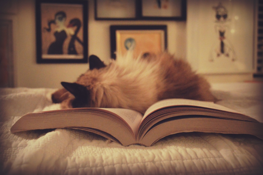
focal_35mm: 39
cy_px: 88
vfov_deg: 34.1
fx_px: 285
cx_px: 132
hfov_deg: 49.6
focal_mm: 26
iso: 6400
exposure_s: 1/20
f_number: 5
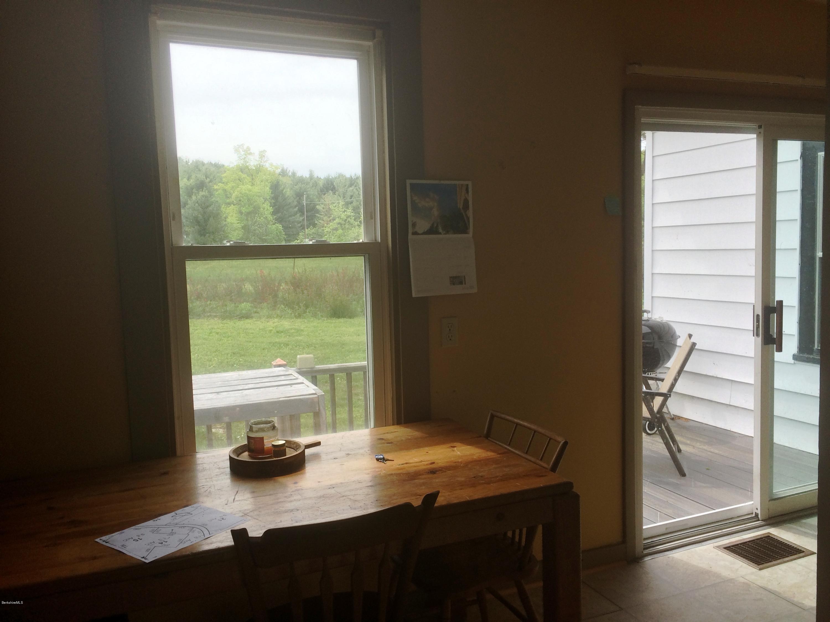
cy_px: 311
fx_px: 695
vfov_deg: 48.2
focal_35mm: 29
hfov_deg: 61.7
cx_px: 415
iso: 32
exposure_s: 1/595
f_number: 2.2
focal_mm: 4.15
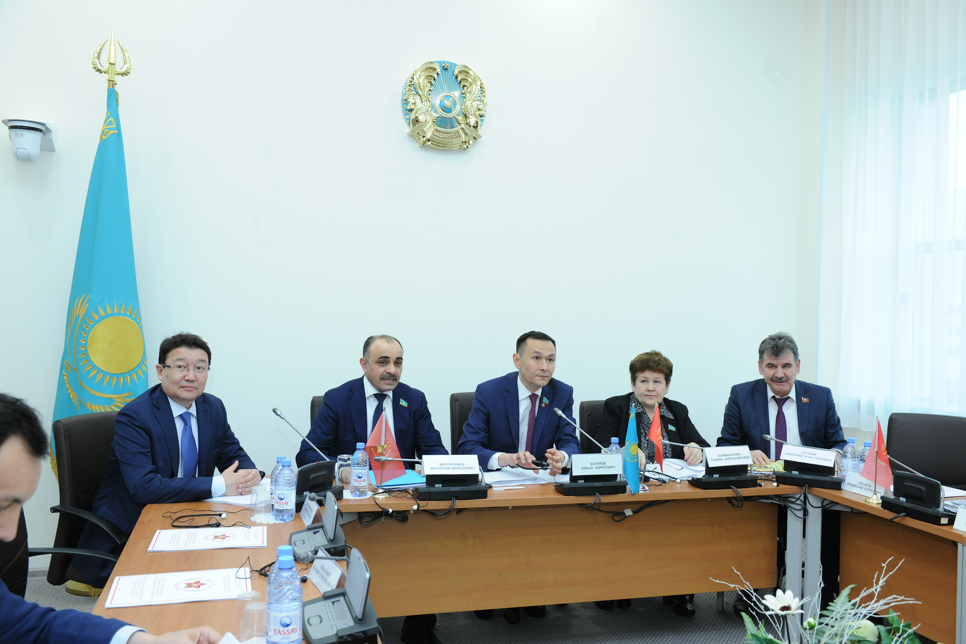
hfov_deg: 58.7
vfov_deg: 41.1
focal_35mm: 32
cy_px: 322
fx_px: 859
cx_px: 483
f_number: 5.6
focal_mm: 32
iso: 1000
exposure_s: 1/80
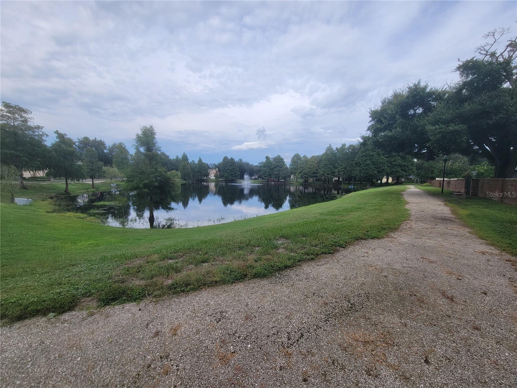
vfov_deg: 89.9
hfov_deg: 106.2
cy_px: 194
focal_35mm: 13
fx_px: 194
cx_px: 258
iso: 50
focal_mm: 2.2
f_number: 2.2
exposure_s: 1/1276
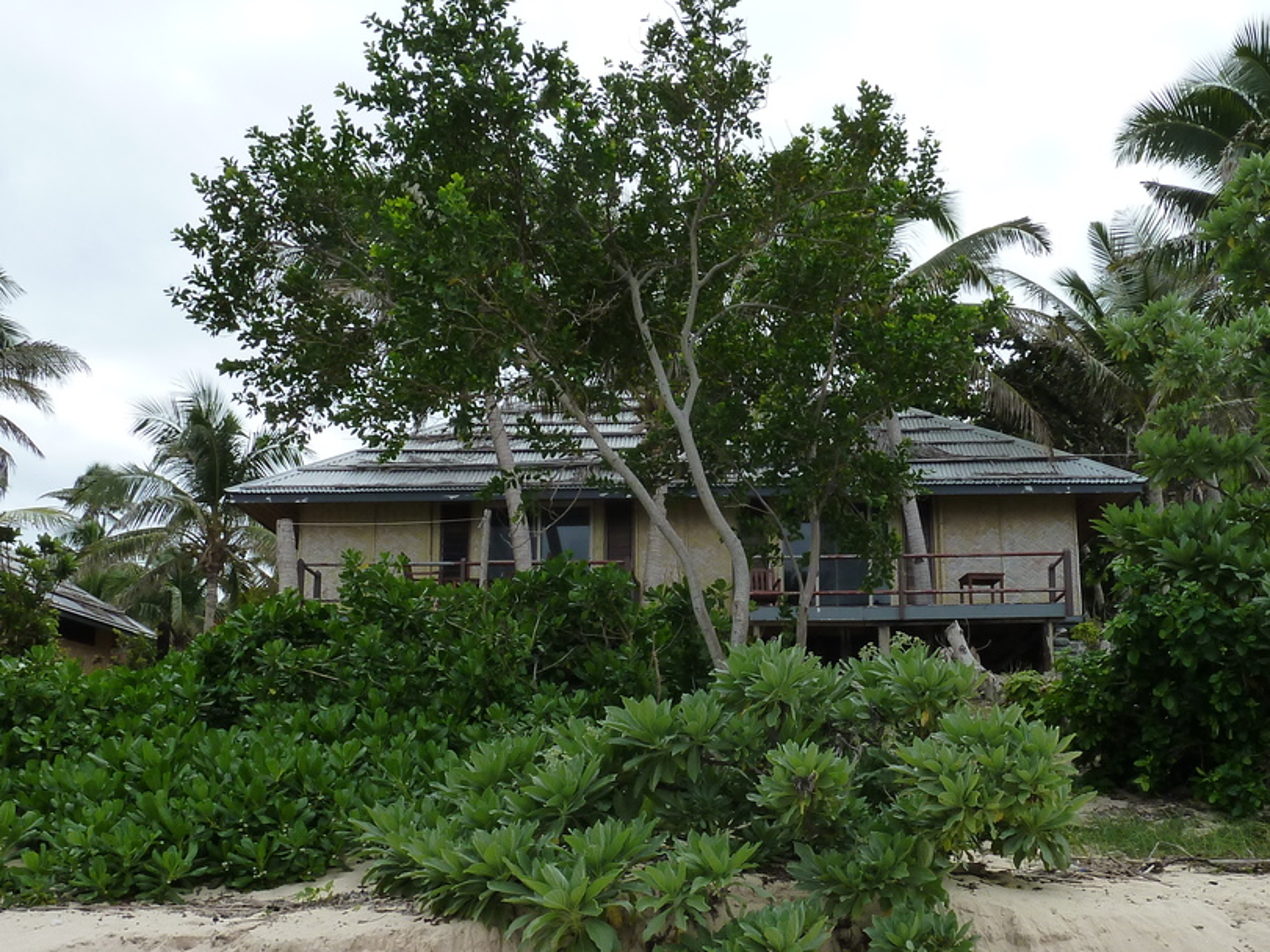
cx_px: 723
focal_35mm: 37
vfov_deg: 38.4
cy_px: 597
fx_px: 1357
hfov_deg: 50.0
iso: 125
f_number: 5
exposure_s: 1/400
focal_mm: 4.1
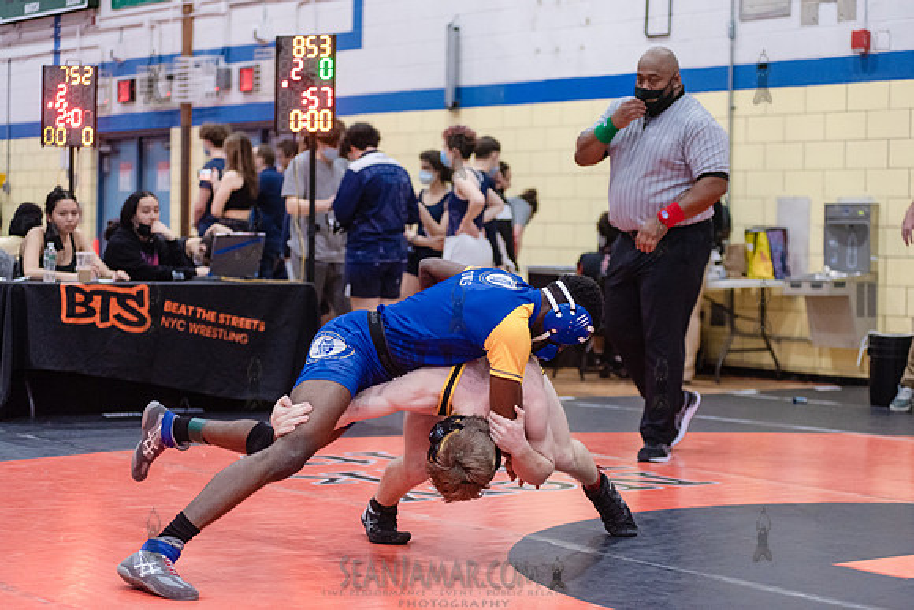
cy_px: 305
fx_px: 2031
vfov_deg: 17.1
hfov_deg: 25.4
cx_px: 457
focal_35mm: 80
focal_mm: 80
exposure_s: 1/400
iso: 4000
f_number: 3.5
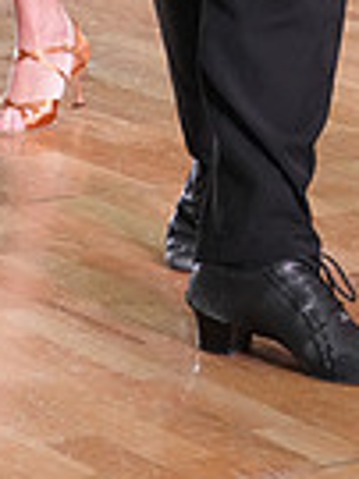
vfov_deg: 9.3
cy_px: -500
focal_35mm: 198
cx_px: 553
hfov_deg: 7.4
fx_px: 2742
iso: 4000
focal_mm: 48
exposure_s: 1/200
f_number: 6.3
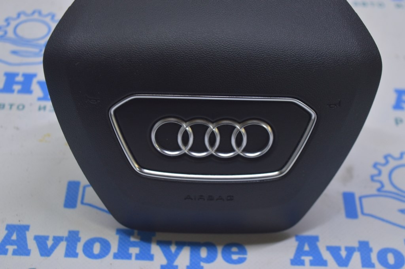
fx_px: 927
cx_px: 202
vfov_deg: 16.5
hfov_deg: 24.6
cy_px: 134
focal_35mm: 82
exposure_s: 1/25
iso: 400
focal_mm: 55
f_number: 5.6
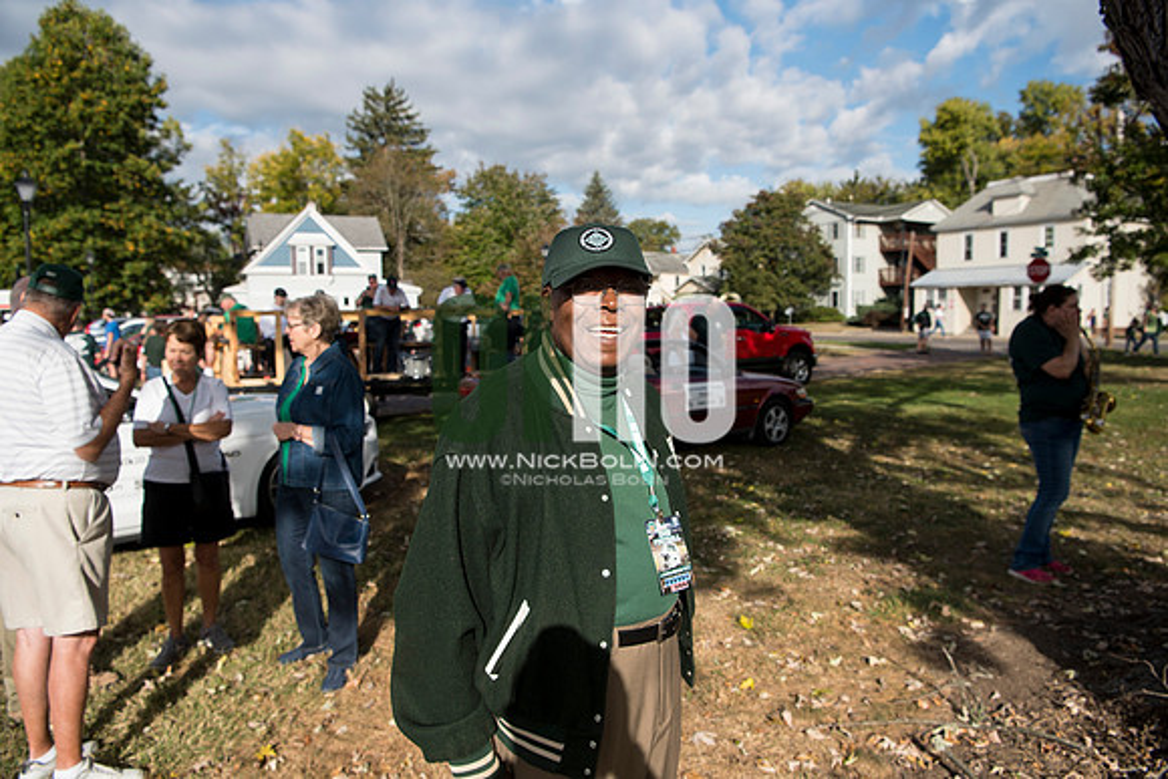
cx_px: 584
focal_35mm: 24
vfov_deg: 53.2
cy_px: 390
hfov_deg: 73.7
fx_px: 779
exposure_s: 1/1600
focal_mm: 24
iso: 250
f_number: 4.5
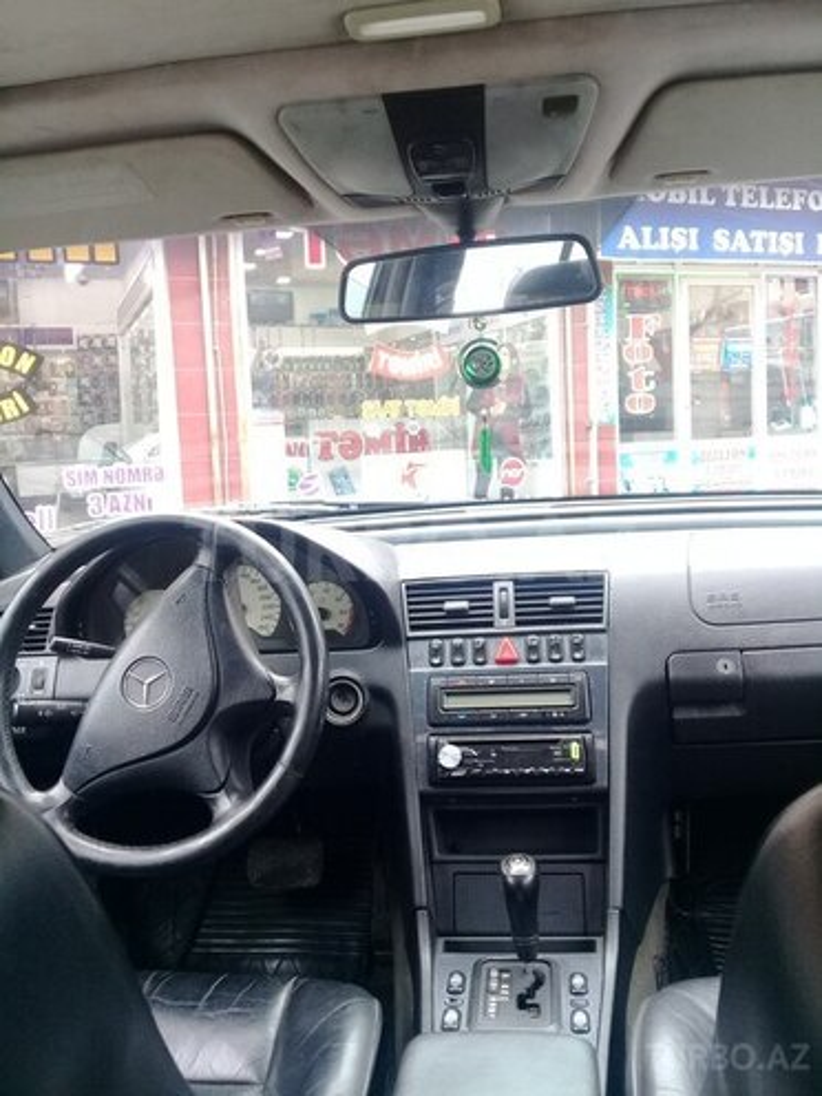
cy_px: 548
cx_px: 411
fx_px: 982
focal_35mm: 31
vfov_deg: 58.4
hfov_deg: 45.4
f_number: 2.2
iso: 100
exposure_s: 1/100
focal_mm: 3.3
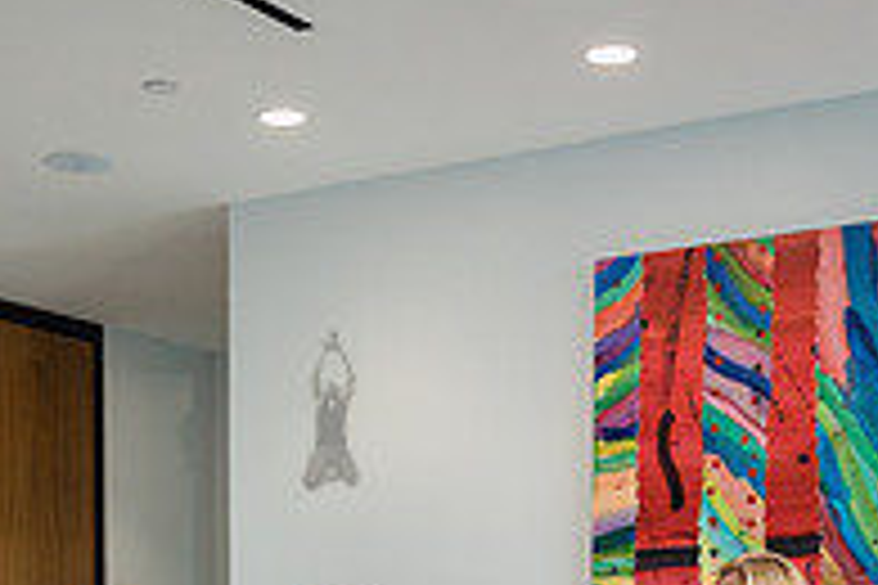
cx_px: 329
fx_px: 1878
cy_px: 844
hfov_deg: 26.2
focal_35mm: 77
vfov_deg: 16.4
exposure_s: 1/160
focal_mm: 24
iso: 500
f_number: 5
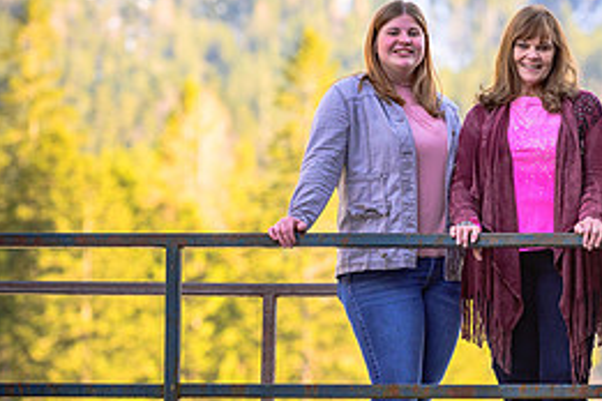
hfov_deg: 6.0
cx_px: 595
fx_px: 5752
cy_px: 187
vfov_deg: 4.0
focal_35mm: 344
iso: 320
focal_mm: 155
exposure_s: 1/320
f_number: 4
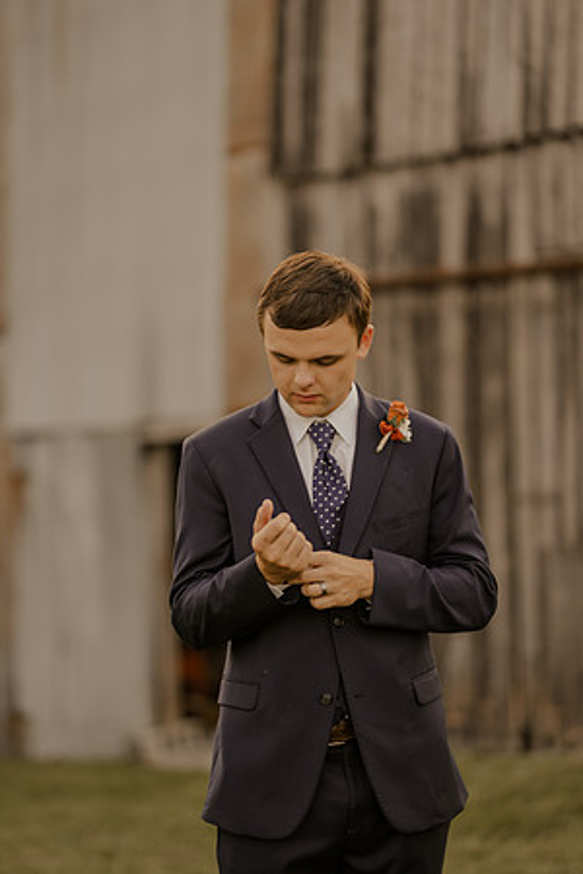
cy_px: 437
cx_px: 292
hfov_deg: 16.1
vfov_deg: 23.9
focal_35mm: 85
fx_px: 2065
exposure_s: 1/320
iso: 100
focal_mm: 85
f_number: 1.6
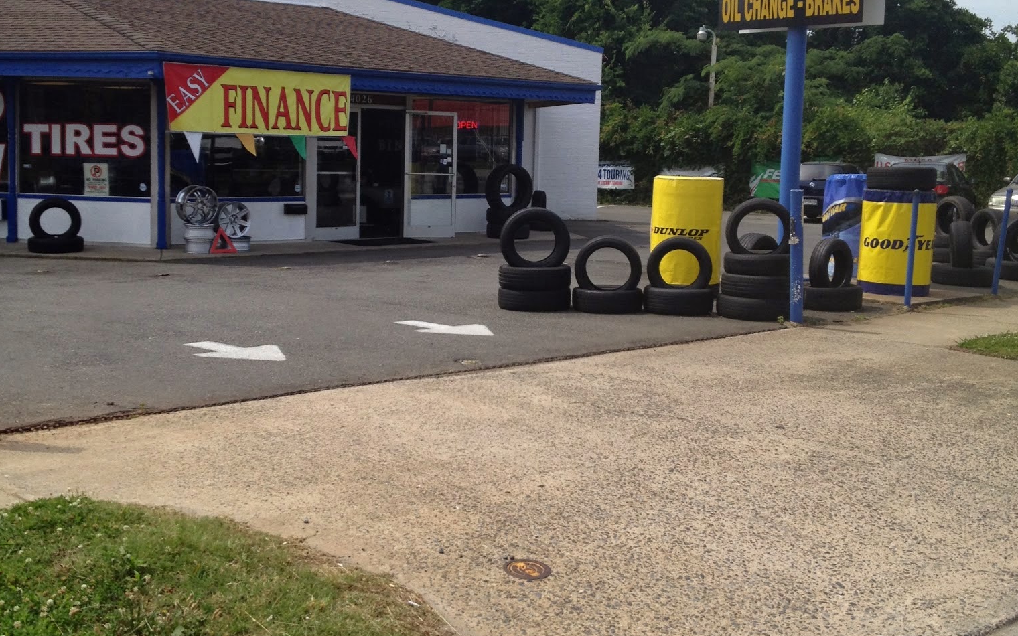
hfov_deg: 40.3
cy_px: 256
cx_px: 508
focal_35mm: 50
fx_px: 1387
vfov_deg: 25.8
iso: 50
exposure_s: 1/1381
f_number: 2.4
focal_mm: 4.28
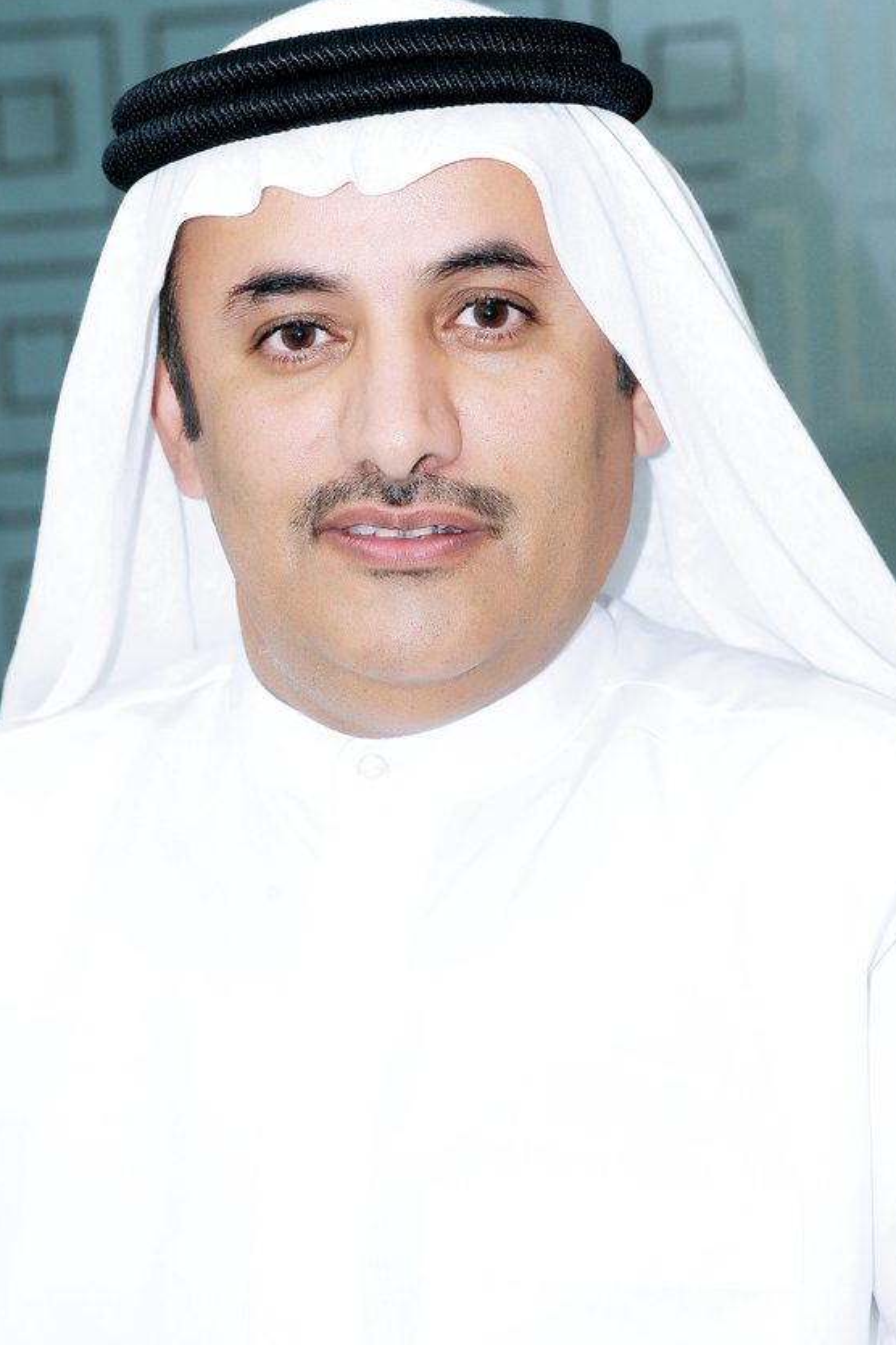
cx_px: 430
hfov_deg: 9.5
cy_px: 586
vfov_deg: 14.3
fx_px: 5380
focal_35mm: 144
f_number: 7.1
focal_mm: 125
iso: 400
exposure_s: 1/200
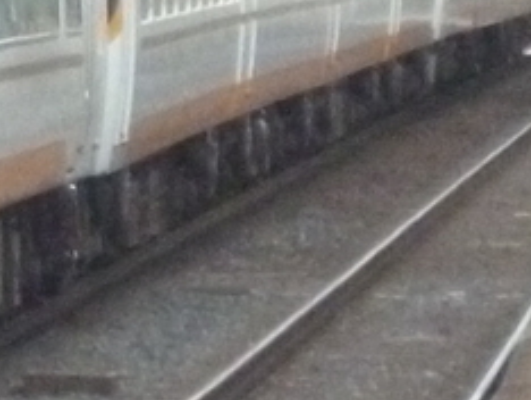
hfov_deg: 2.3
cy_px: -30
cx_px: -581
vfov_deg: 1.8
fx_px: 13068
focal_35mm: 851
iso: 800
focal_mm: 20
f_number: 6.5
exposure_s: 1/250
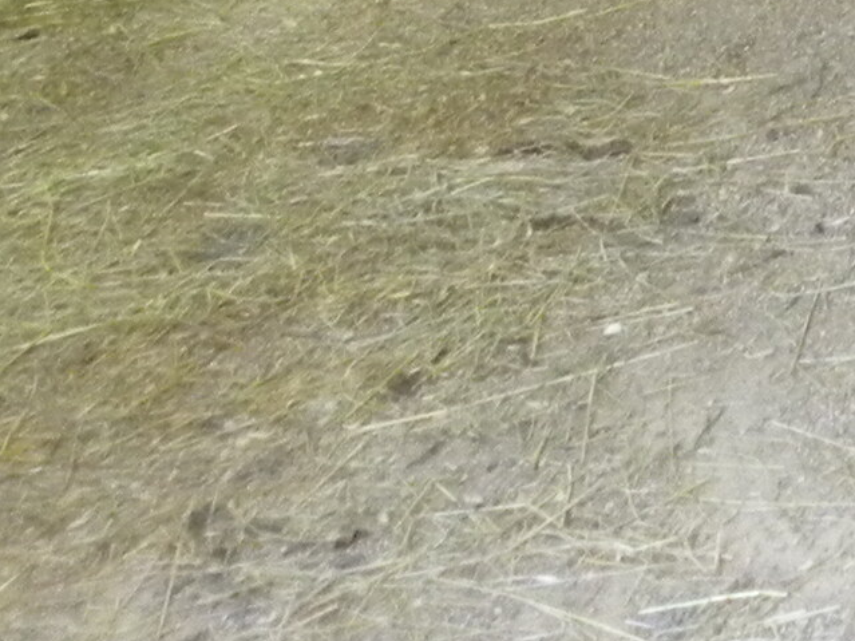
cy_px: -777
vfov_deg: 10.5
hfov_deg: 14.0
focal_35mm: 125
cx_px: 1540
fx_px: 3087
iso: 400
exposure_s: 1/37.3
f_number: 2.8
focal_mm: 4.6
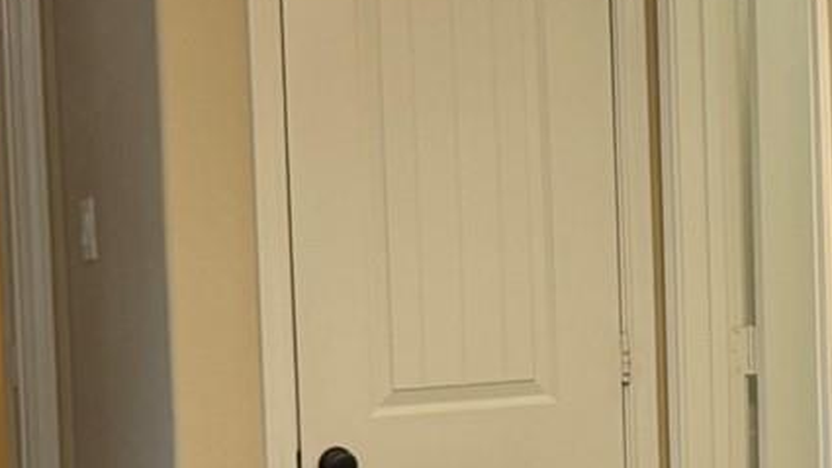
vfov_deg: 9.6
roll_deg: +1.6
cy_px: 378
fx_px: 2780
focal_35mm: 126
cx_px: 822
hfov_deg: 16.7
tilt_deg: -2.8
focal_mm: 6.76
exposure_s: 1/60
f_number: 1.78
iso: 160
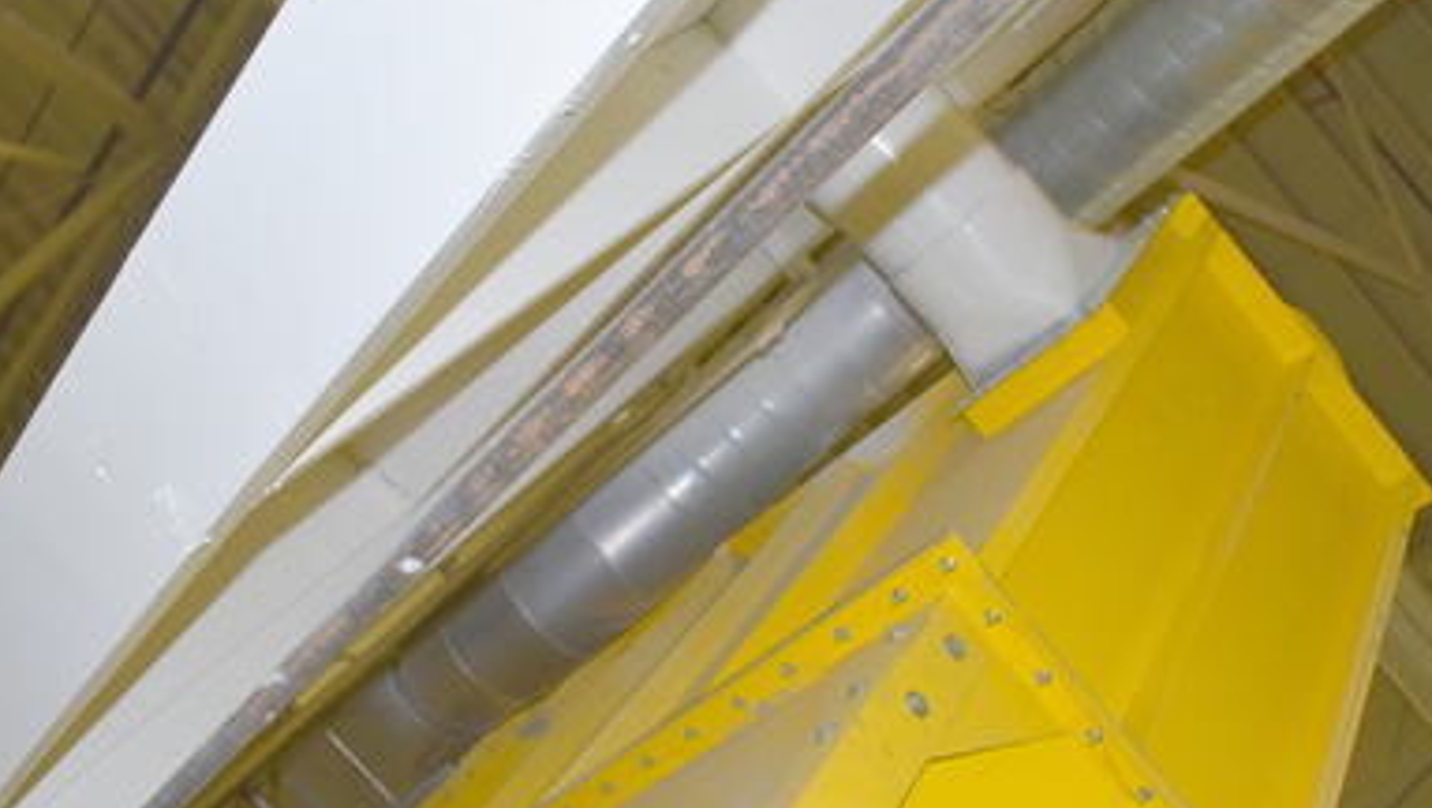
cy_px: 567
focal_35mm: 41
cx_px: 781
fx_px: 1558
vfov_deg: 28.8
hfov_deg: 49.3
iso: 200
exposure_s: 1/30
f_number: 5.6
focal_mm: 20
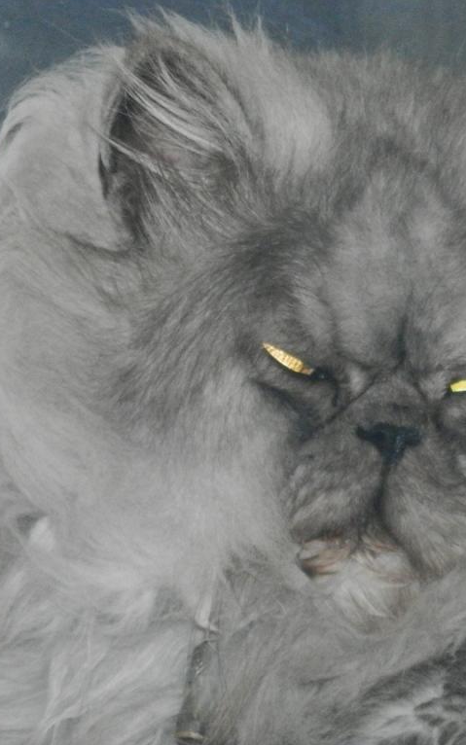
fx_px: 15112
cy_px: 372
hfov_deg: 1.8
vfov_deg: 2.8
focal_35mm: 744
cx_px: 366
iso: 1000
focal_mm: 94.5
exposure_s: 1/60
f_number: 5.8
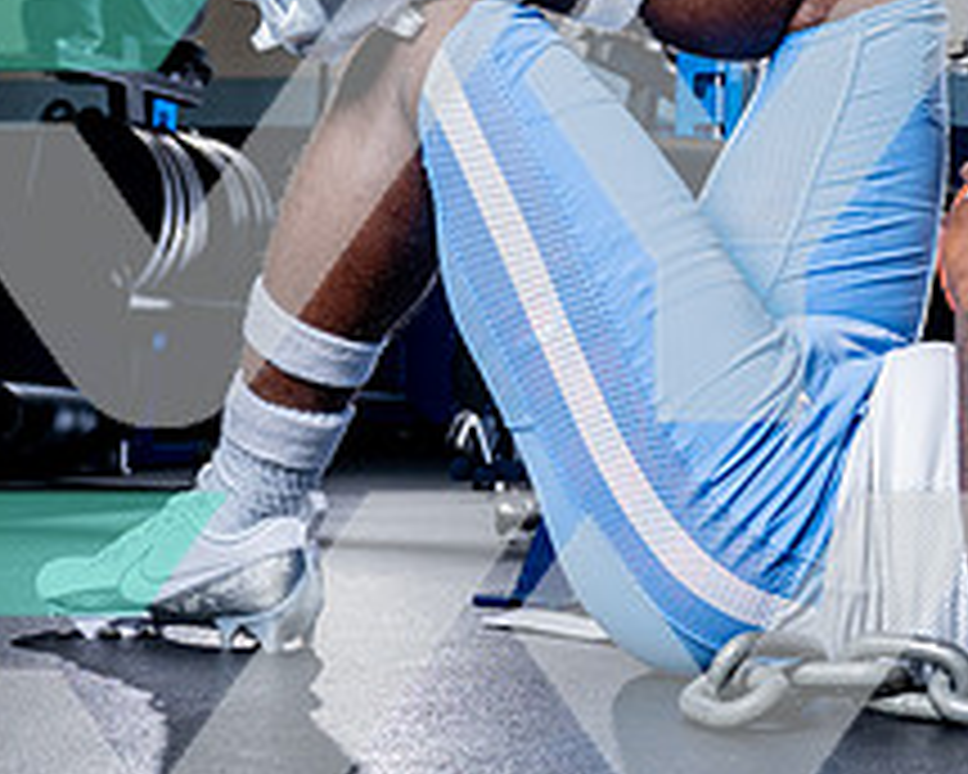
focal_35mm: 70
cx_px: 918
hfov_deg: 26.0
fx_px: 2005
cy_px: 187
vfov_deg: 21.7
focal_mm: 27
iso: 100
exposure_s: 1/250
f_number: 4
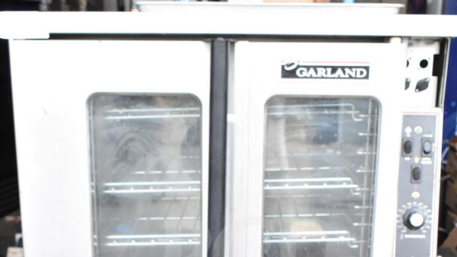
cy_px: 278
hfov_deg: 35.0
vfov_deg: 19.3
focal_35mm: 60
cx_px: 230
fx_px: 725
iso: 1600
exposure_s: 1/250
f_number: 8
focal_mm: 25
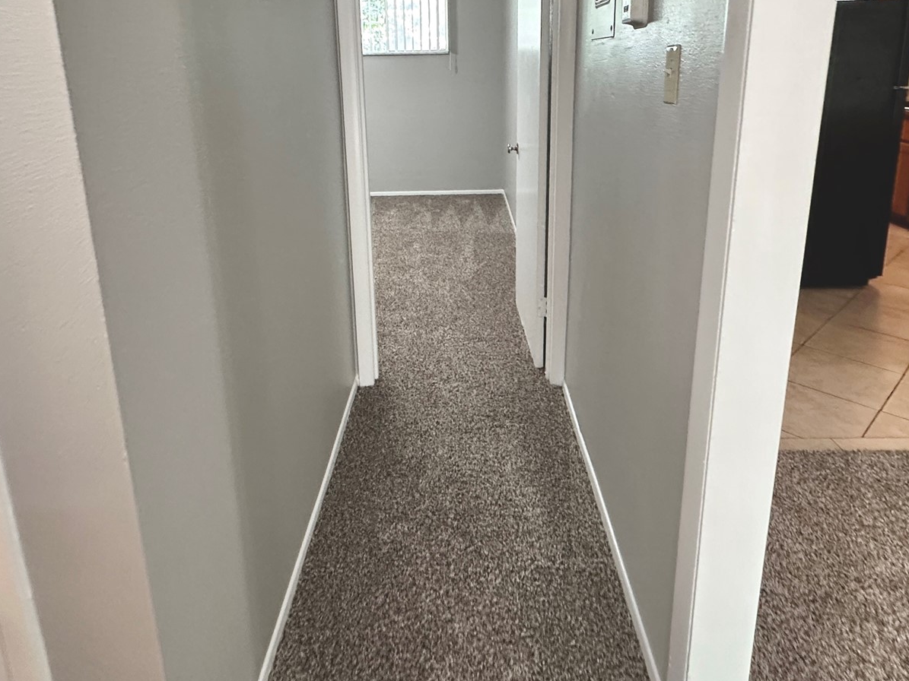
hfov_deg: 71.6
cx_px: 445
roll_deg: +1.1
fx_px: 630
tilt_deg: -14.3
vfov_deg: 55.4
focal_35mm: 24
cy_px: 216
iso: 250
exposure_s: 1/60
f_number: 2.2
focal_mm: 2.22
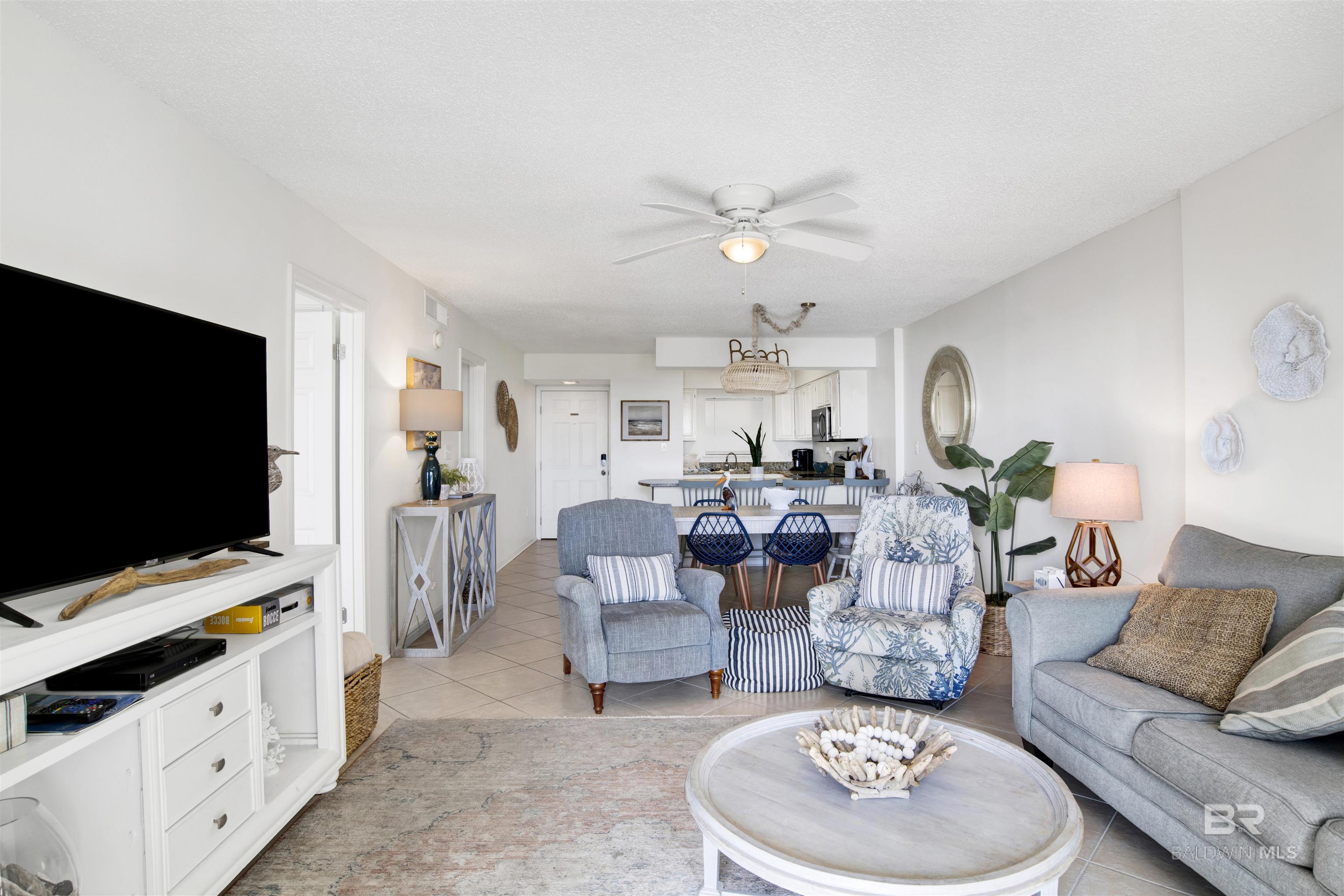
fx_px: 672
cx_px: 672
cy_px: 448
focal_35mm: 18
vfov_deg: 67.4
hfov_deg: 90.0
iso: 200
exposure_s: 1/6
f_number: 11
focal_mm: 18
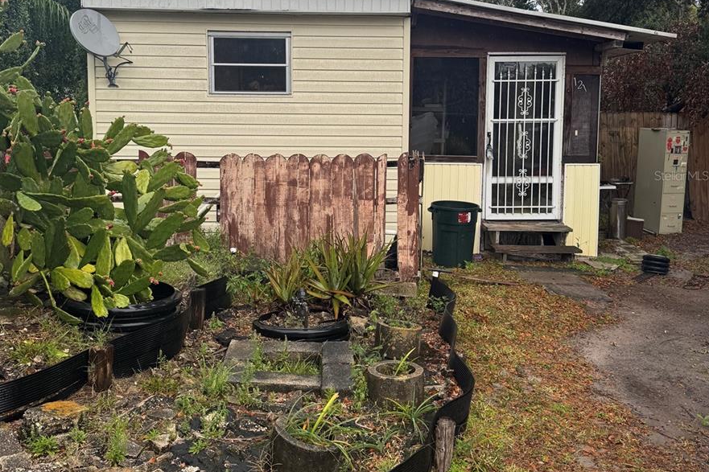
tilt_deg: -4.6
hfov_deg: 55.8
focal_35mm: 34
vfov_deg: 38.6
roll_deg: +0.0
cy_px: 175
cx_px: 349
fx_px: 669
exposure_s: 1/730
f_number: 1.78
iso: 80
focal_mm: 6.76
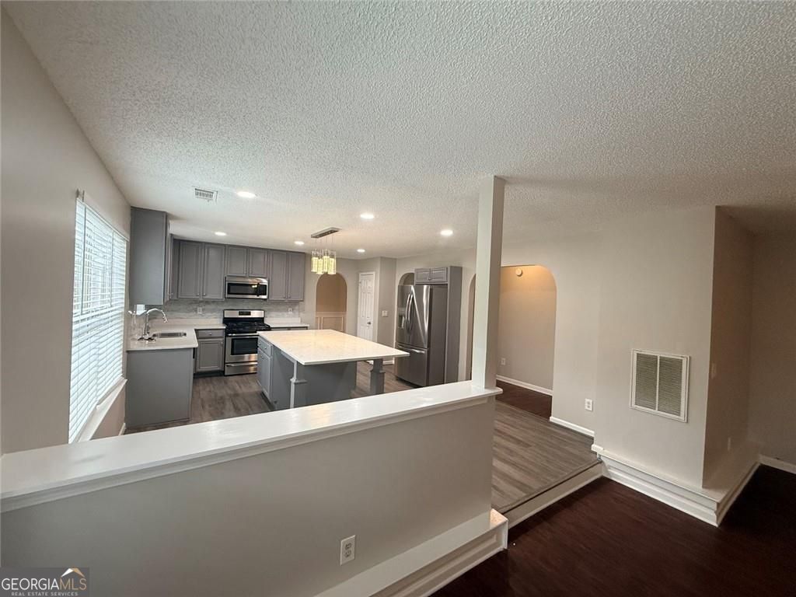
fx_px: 322
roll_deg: -2.3
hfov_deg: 102.1
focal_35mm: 14
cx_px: 398
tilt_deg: -0.1
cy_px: 298
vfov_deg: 85.7
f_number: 2.2
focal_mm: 2.22
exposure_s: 1/120
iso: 250
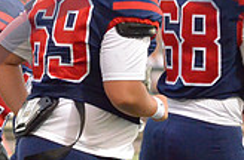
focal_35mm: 904
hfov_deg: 2.3
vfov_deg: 1.5
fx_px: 6104
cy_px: 133
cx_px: 140
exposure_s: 1/500
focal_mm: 170
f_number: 5
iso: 4500
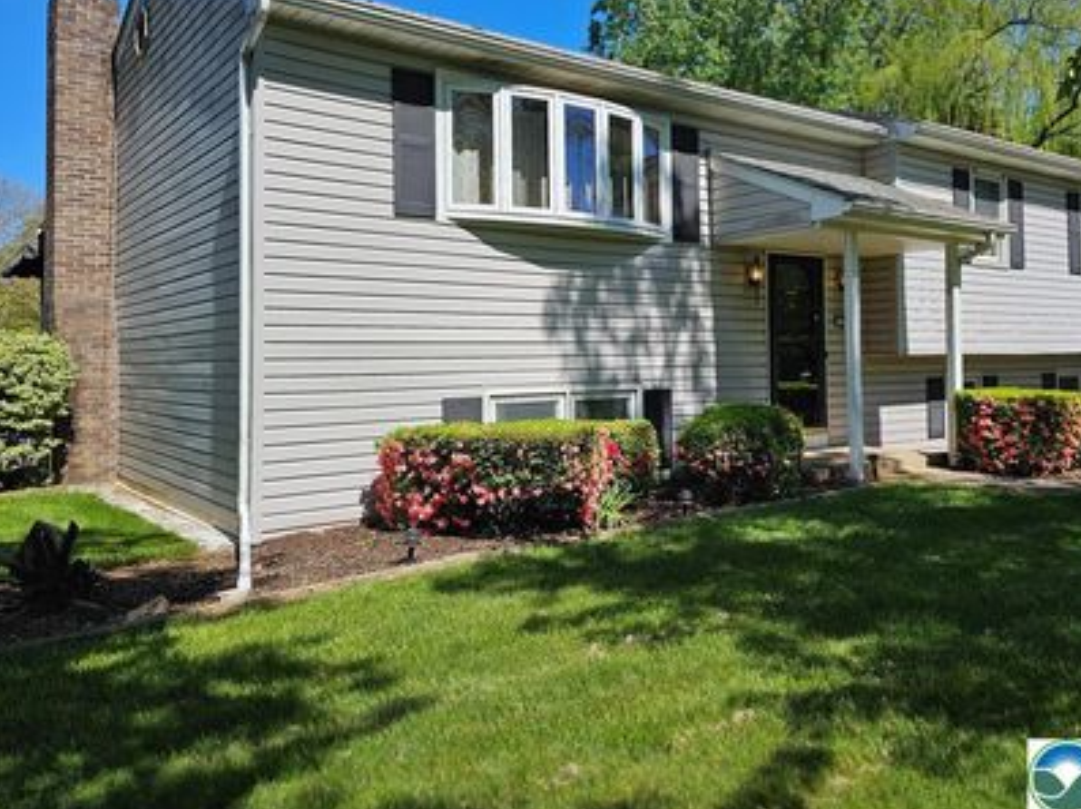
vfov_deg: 47.8
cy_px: 317
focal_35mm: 29
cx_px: 618
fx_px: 905
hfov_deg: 61.4
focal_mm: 6.3
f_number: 1.7
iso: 20
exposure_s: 1/1252
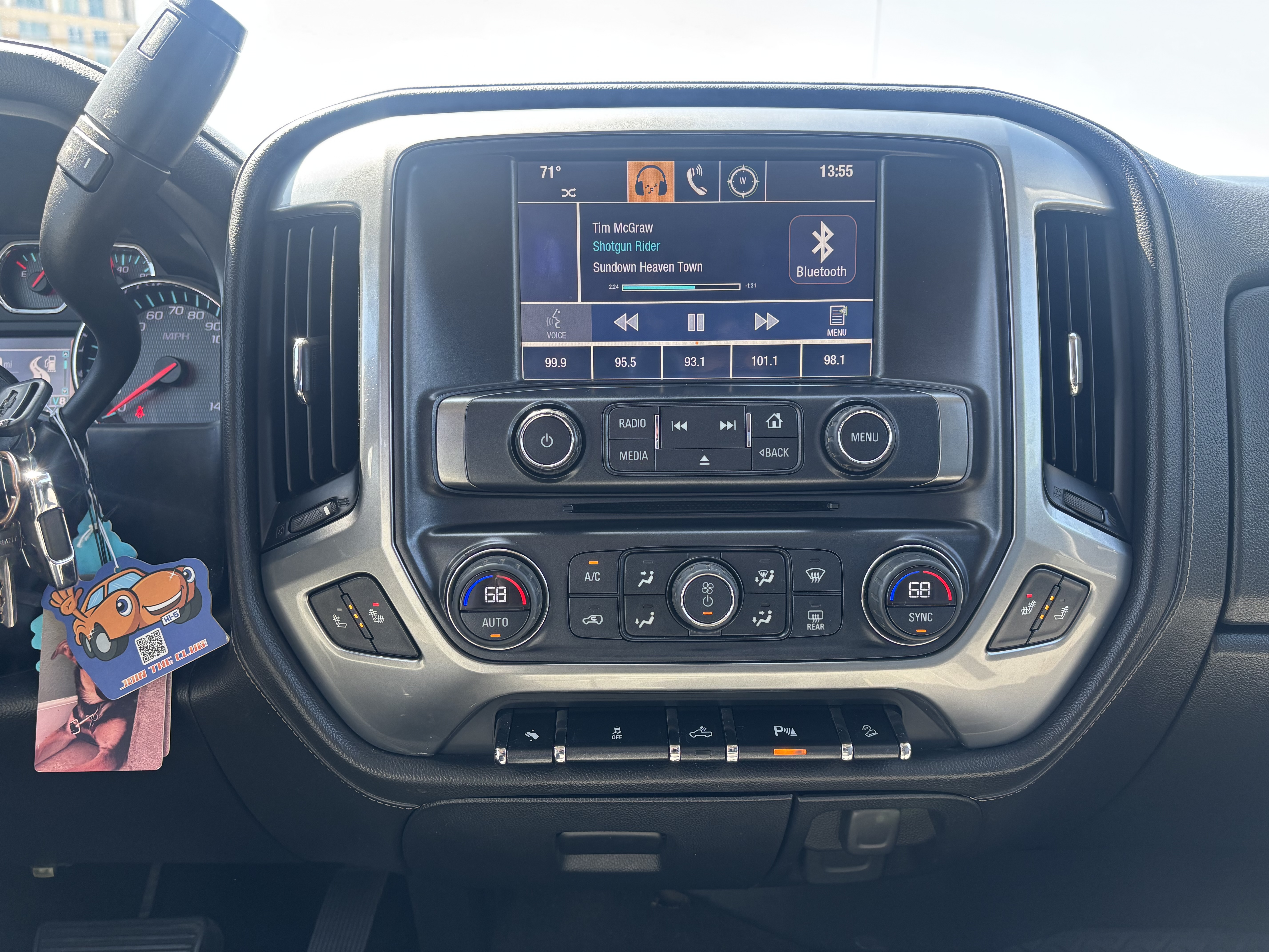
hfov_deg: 67.3
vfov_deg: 53.1
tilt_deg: -13.6
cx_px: 634
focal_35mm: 26
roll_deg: -0.9
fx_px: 953
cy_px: 476
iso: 80
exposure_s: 1/121
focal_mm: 5.96
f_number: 1.6
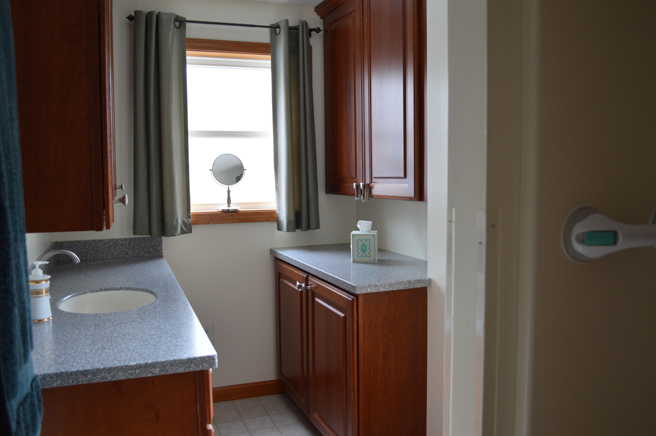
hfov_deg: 62.0
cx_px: 328
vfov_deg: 43.5
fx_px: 546
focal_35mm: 30
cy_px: 218
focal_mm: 20
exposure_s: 1/30
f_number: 3.8
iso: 400
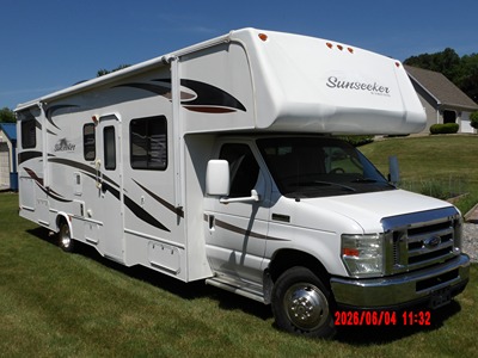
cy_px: 179
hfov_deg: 54.0
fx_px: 469
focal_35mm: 34
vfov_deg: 41.8
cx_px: 239
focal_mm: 6.2
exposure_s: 1/935
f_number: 5.6
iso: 100
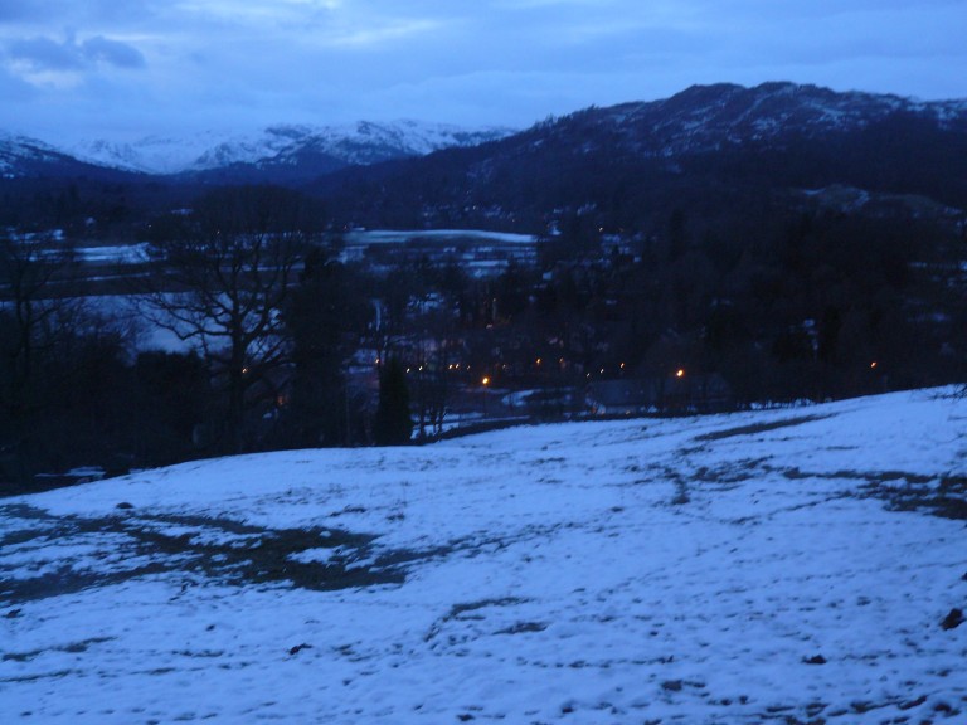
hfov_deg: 45.8
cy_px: 362
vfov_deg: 35.1
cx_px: 484
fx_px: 1145
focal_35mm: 41
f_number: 2.8
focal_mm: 6.9
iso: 200
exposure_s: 1/4
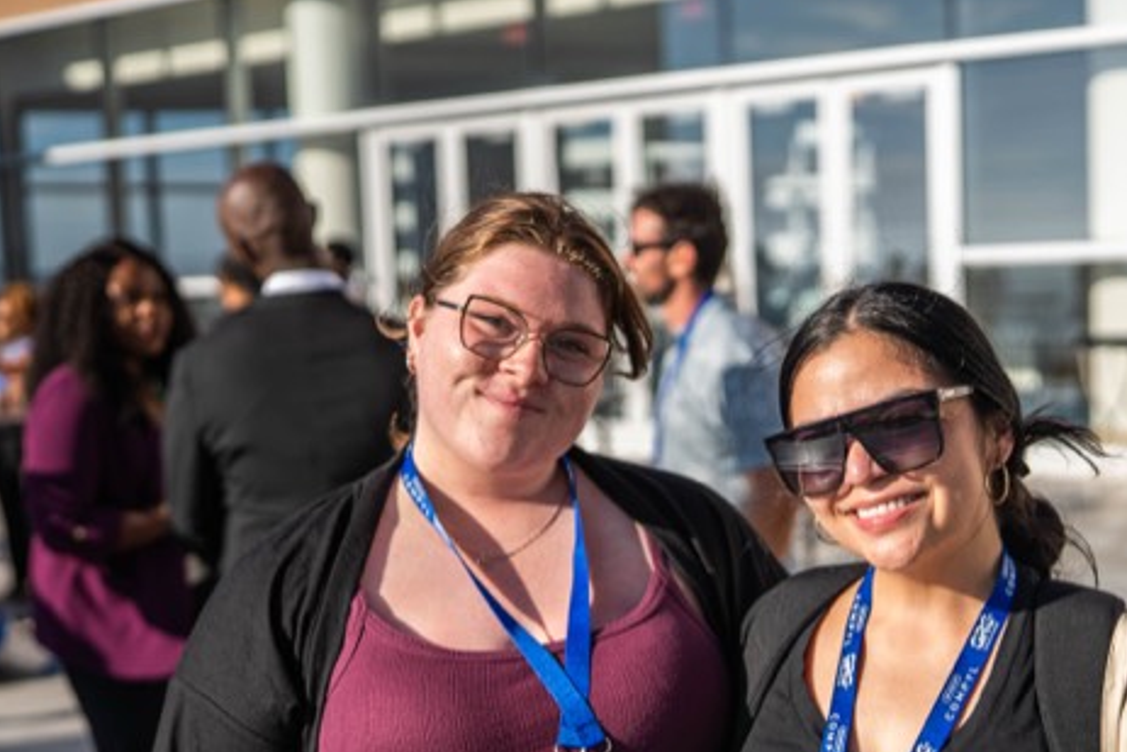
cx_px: 686
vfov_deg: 19.8
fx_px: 2129
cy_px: 588
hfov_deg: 29.6
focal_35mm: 68
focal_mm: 35
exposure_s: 1/2500
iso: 100
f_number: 2
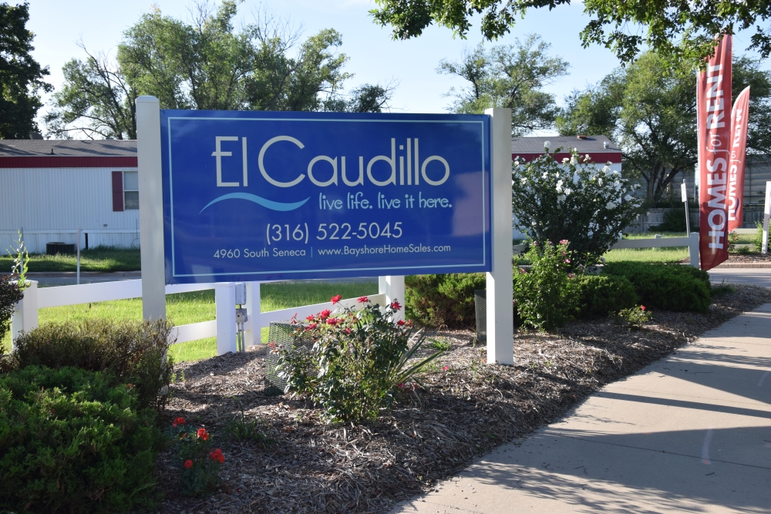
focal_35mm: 40
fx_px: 867
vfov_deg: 33.0
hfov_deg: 47.9
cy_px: 257
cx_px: 386
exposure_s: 1/250
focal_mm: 27
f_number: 8
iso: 400
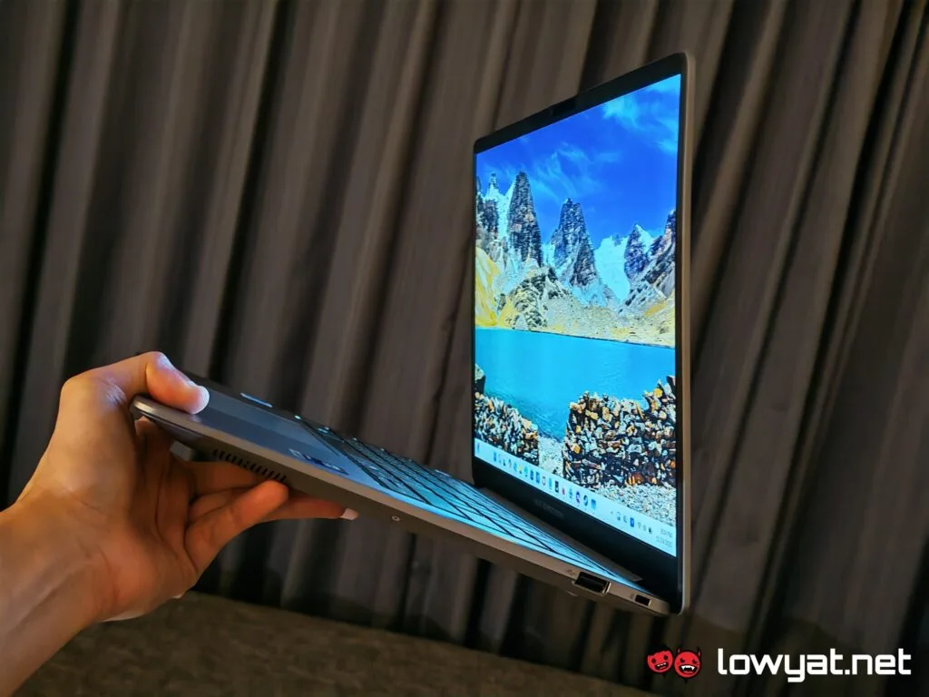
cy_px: 348
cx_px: 464
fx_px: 1235
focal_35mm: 46
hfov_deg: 41.2
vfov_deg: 31.5
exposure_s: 1/33
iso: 500
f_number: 1.6
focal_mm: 5.4
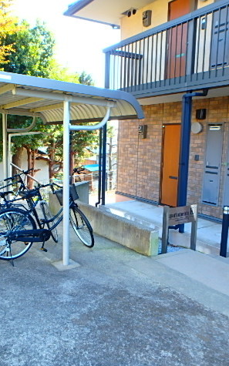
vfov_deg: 62.9
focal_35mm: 30
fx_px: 299
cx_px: 68
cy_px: 184
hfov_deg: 41.1
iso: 125
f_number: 3.5
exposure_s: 1/80
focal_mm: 3.7
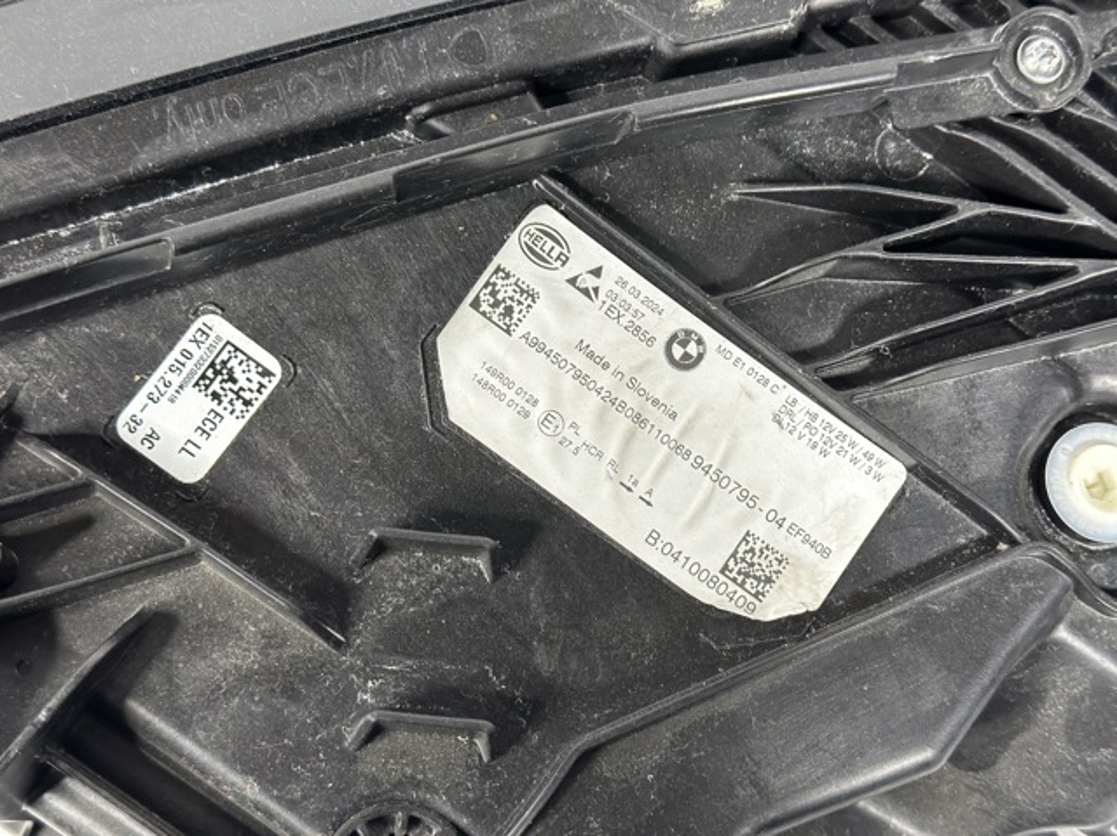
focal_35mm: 48
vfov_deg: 30.2
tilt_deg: -69.5
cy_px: 418
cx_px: 558
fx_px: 1548
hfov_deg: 39.7
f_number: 1.78
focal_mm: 6.86
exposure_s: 1/50
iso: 160
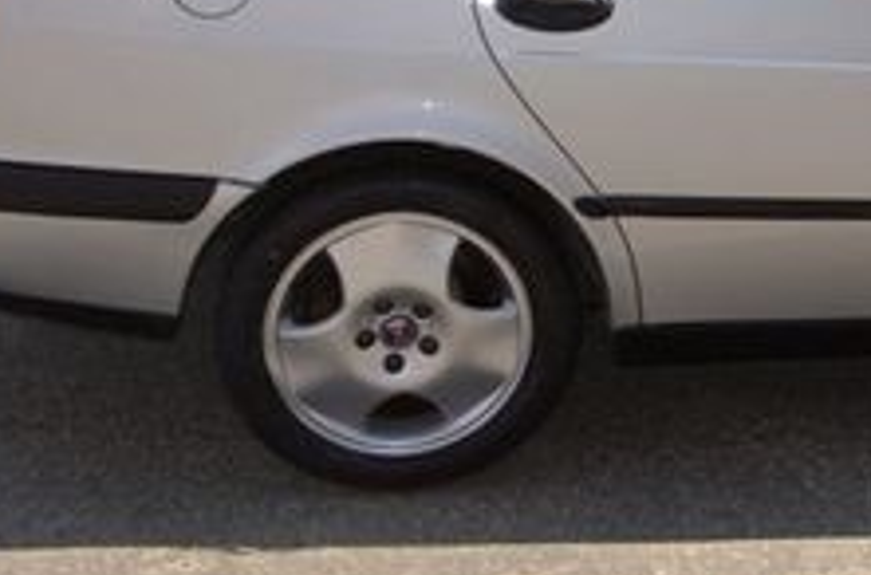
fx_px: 2099
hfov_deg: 22.4
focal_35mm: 87
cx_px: 895
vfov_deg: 14.7
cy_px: -232
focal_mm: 20
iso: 100
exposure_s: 1/200
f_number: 9
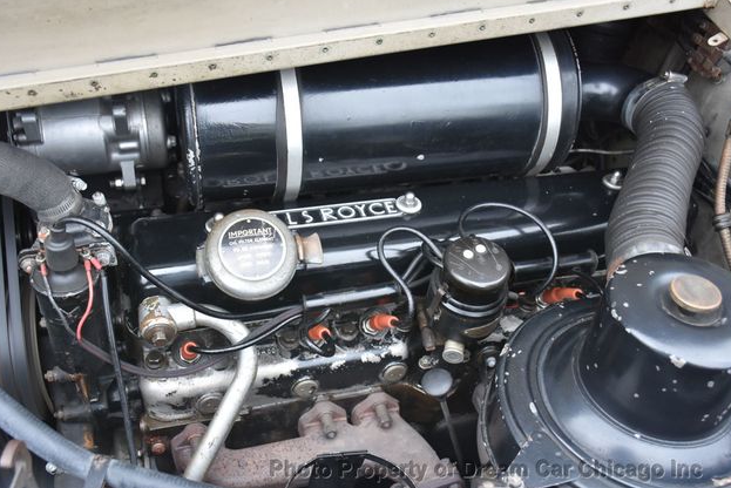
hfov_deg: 51.9
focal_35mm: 37
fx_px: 752
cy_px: 240
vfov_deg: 36.0
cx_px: 365
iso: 800
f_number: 5
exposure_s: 1/100
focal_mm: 24
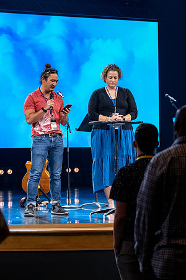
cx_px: 93
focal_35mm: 99
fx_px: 767
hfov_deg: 13.8
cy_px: 140
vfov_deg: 20.6
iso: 800
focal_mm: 66
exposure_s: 1/125
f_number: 2.8
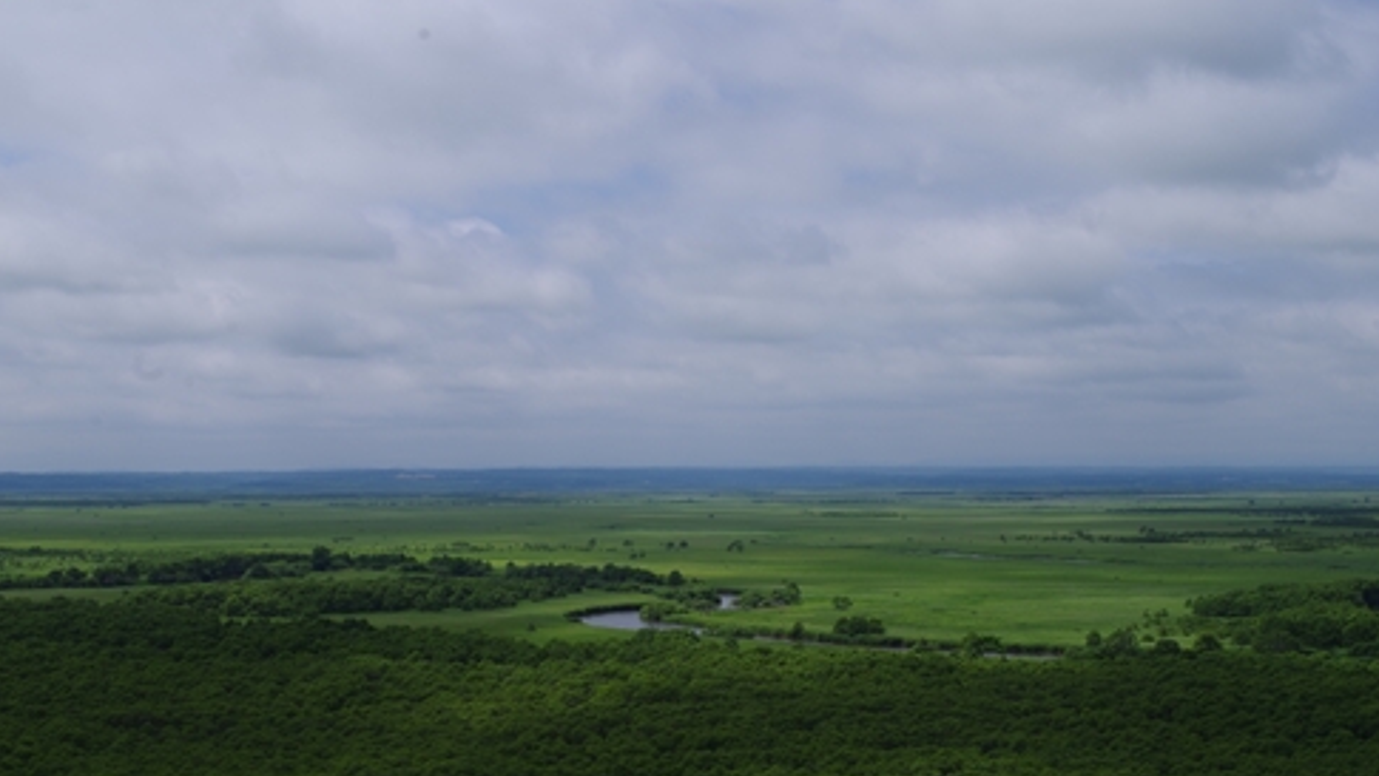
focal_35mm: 52
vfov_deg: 23.0
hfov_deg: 39.9
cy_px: 449
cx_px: 695
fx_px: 1902
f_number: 13
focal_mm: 32.5
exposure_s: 1/200
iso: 100
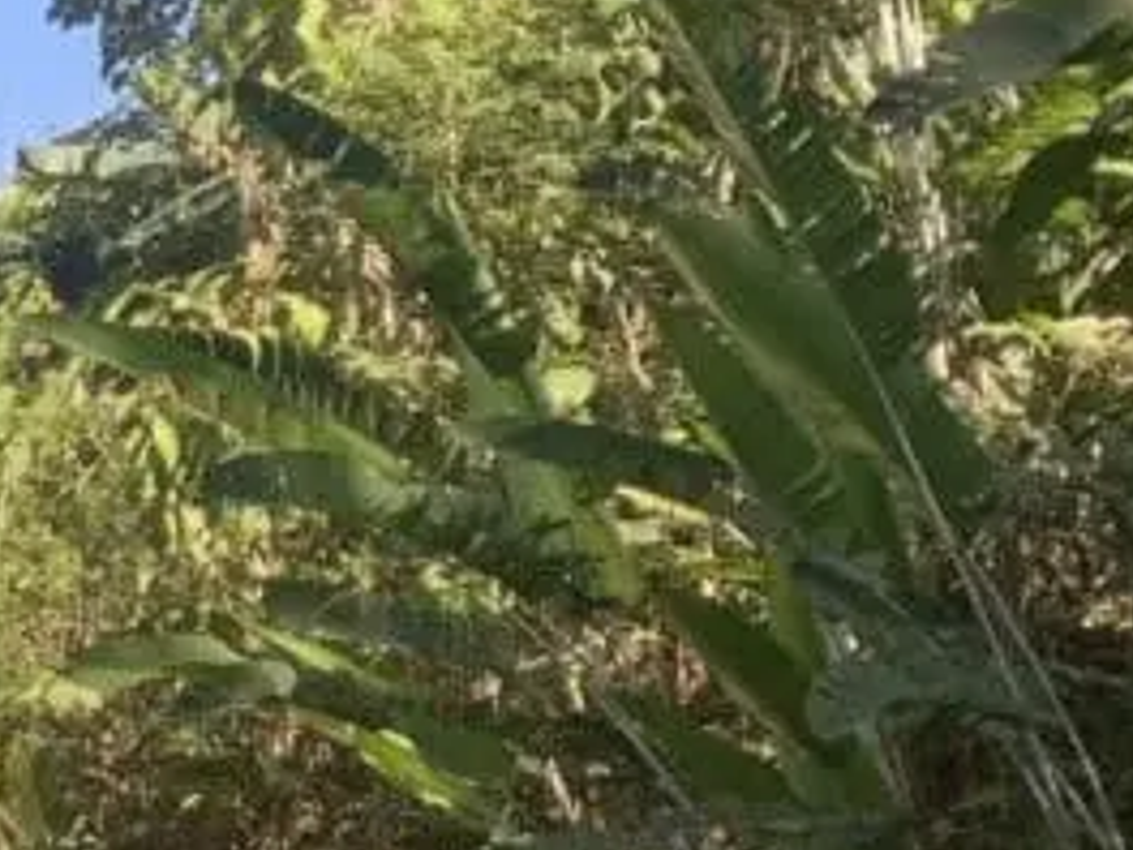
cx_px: -1009
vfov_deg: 14.6
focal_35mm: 101
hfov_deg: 16.0
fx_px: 3306
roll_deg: -5.5
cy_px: 494
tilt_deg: +11.7
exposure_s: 1/426
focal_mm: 4.25
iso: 25
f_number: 1.8
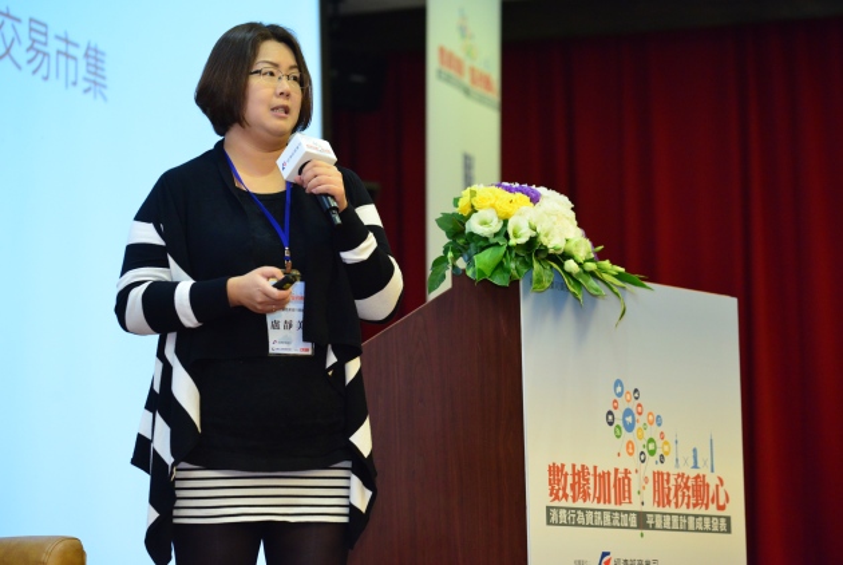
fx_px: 3048
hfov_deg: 15.7
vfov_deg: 10.6
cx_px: 422
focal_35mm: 130
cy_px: 282
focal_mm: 130
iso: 4000
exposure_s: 1/160
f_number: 4
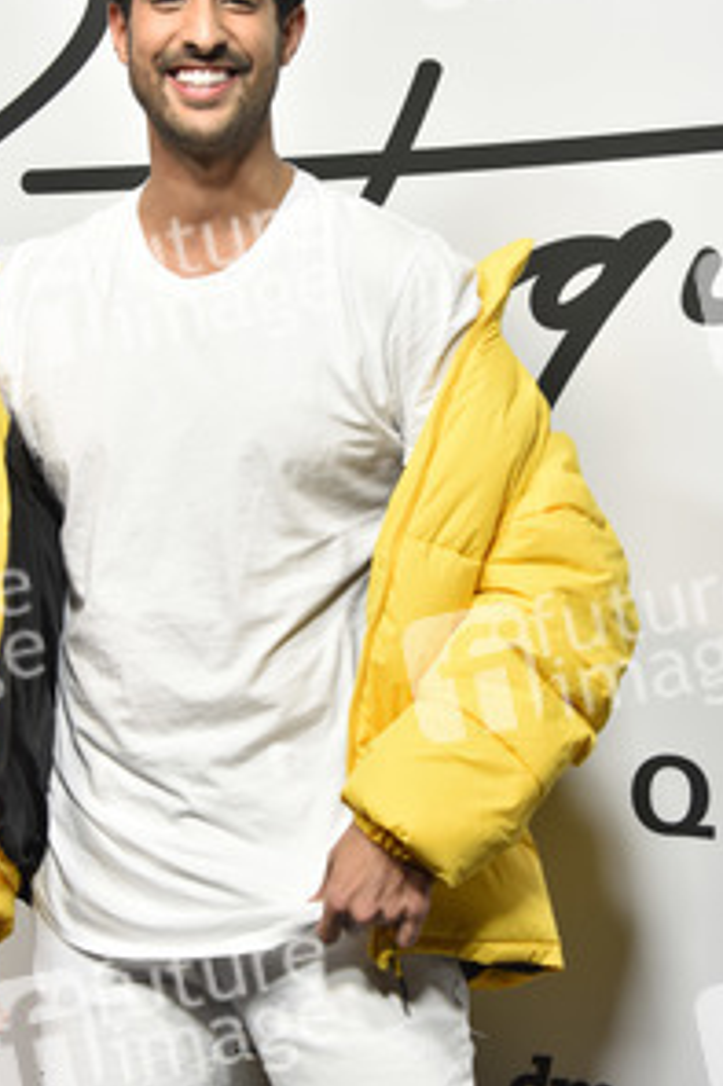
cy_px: 473
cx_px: 257
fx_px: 2775
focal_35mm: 92
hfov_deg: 14.8
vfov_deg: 22.1
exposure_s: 1/160
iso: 800
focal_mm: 68
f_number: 6.3
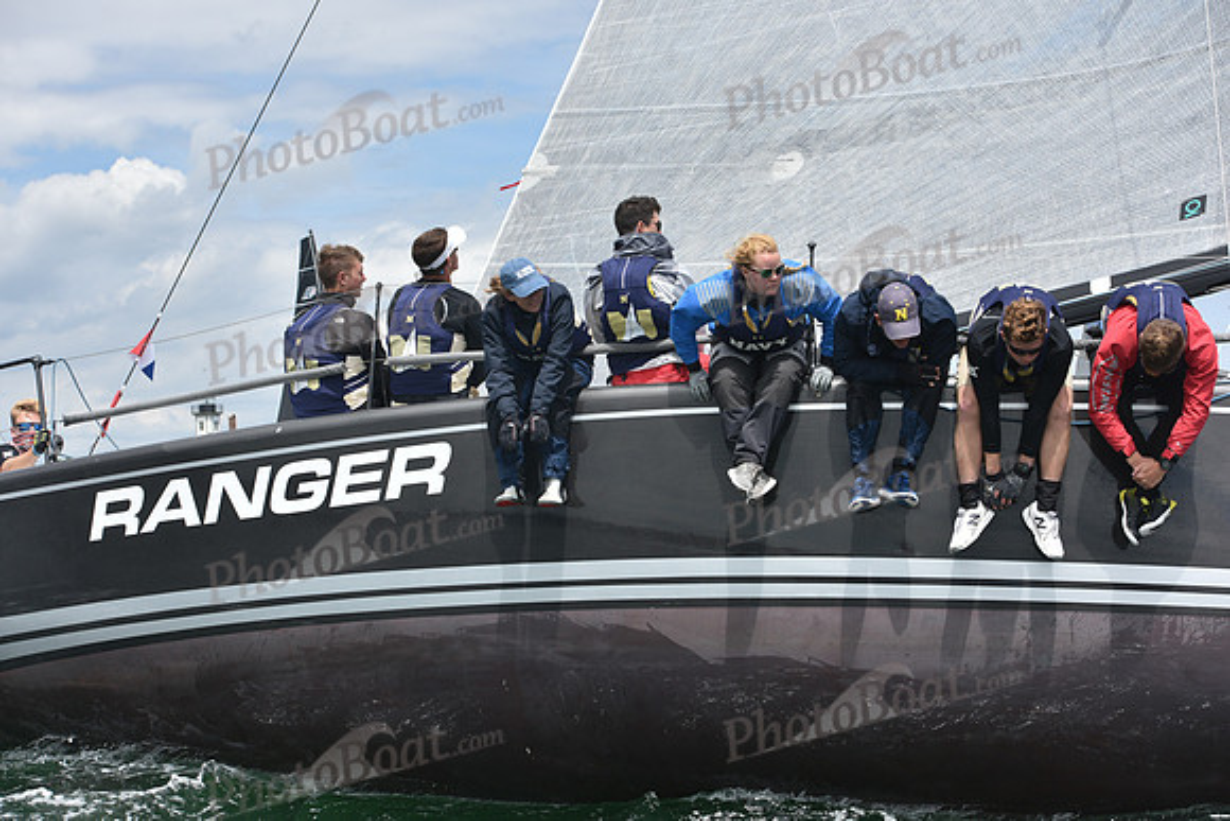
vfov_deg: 19.5
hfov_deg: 28.8
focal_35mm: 70
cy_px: 410
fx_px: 2392
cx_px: 615
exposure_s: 1/1000
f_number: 7.1
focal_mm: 70
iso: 250
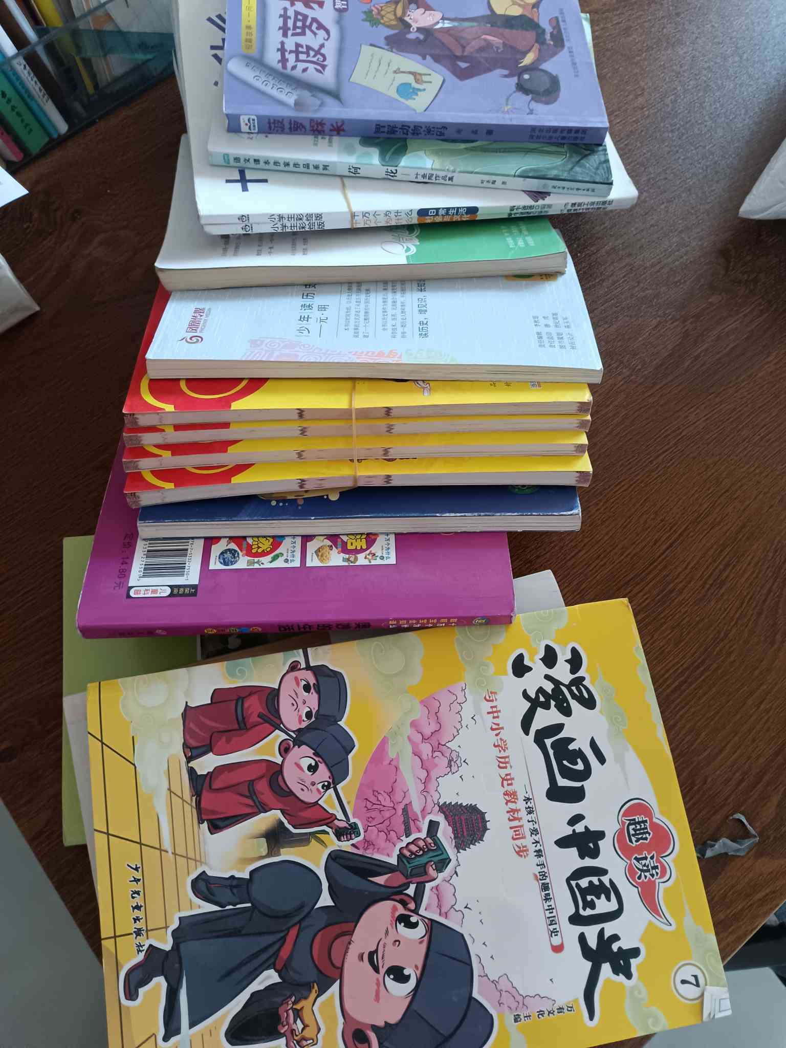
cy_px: 524
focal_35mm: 26
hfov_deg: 53.1
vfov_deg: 67.3
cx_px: 393
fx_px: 787
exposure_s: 1/25.1
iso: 1354
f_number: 1.8
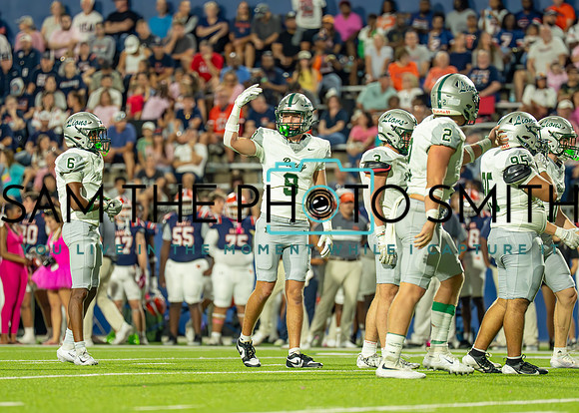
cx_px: 282
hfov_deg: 6.1
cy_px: 250
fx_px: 5444
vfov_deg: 4.3
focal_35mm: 331
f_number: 2.8
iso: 3200
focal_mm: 200
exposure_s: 1/1600
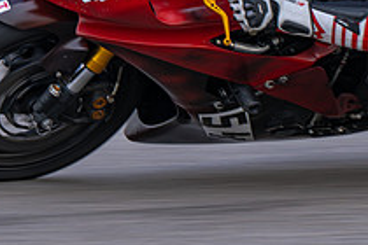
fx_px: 11315
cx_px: 259
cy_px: -24
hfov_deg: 1.9
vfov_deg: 1.2
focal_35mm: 1107
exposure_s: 1/160
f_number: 9
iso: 400
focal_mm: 400
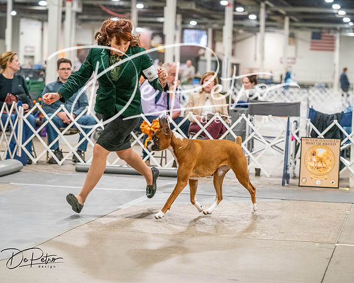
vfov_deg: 13.7
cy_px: 142
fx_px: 1179
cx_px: 177
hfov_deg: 17.1
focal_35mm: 113
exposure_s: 1/250
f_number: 3.5
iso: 6400
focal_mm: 100
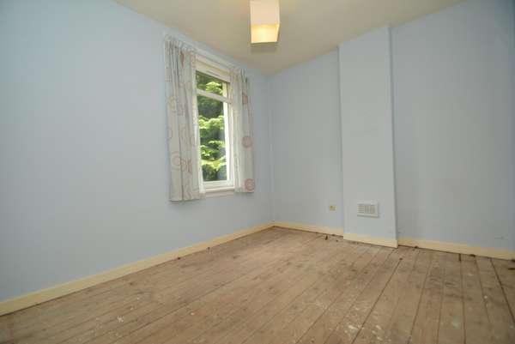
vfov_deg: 77.4
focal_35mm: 15
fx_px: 215
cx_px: 258
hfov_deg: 100.3
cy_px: 172
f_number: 3.5
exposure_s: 1/60
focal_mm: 10
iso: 100
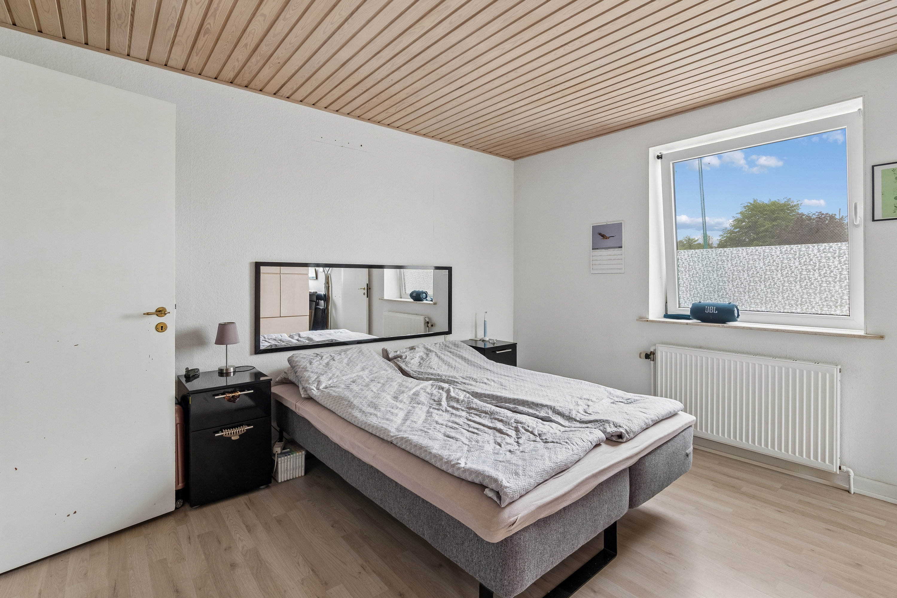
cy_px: 299
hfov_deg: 95.0
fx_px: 411
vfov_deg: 72.1
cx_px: 448
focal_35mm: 16
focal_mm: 11
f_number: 8
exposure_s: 1/4
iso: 200
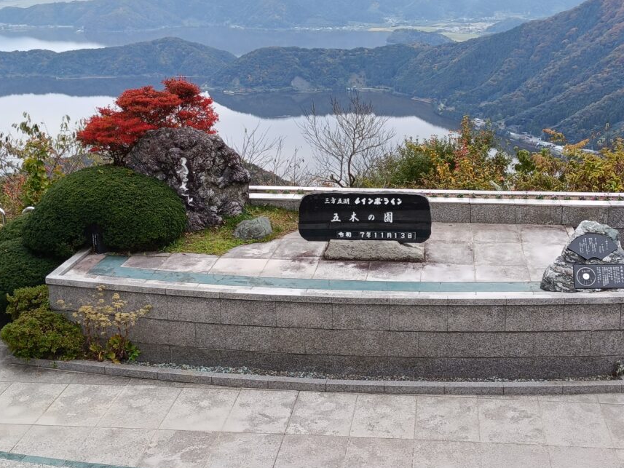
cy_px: 197
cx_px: 368
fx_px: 883
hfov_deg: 38.8
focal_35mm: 49
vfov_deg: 29.6
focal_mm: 4.7
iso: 50
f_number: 1.7
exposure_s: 1/164
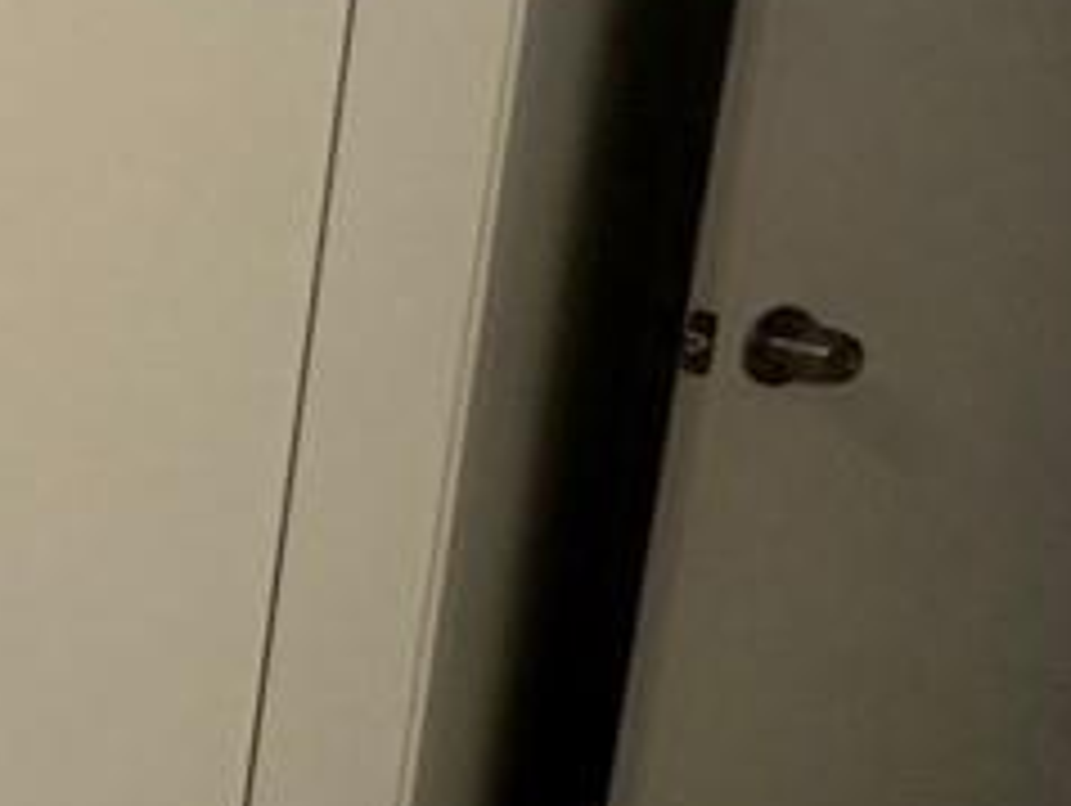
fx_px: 2911
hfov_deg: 13.7
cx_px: -1620
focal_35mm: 94
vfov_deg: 15.7
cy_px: 333
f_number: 2.2
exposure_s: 1/60
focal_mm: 2.22
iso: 200
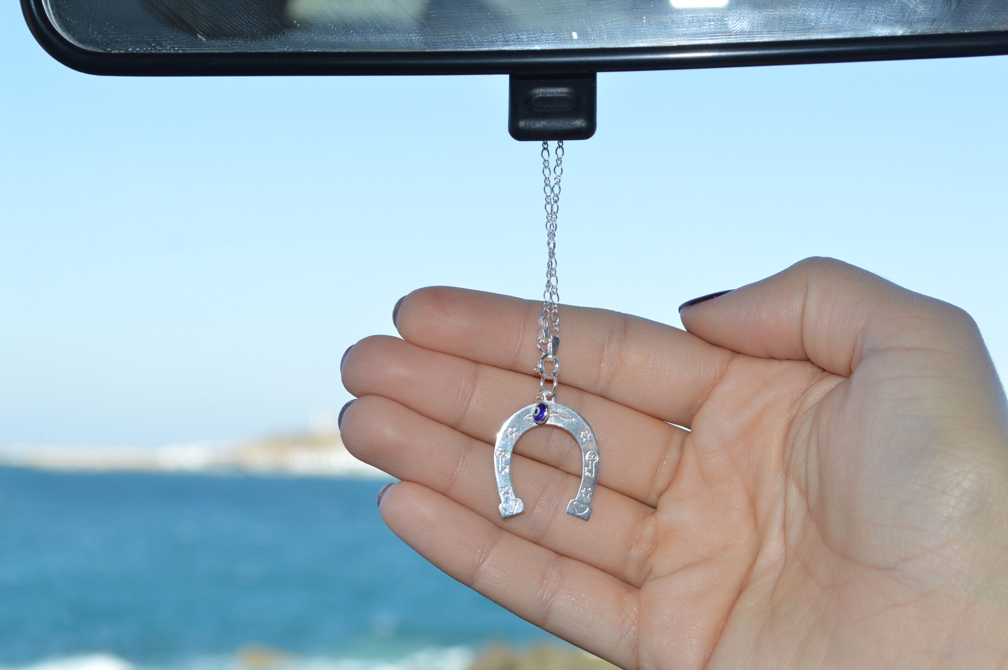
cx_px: 504
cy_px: 335
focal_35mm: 72
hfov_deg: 28.1
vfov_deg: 18.9
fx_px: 2014
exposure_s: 1/125
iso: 160
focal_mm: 48
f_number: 9
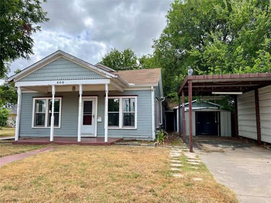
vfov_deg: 53.1
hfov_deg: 67.3
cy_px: 102
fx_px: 204
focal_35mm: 26
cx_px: 136
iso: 50
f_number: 1.5
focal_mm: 5.7
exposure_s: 1/2008
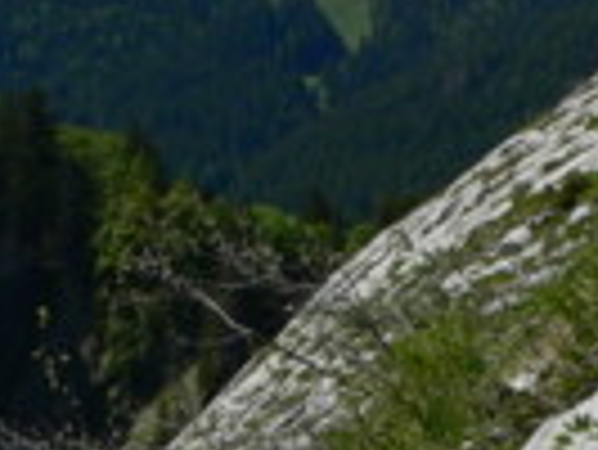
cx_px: 1111
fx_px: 2991
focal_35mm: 173
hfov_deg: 10.6
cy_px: -36
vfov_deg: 8.5
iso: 80
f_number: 5.2
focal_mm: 6
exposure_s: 1/500
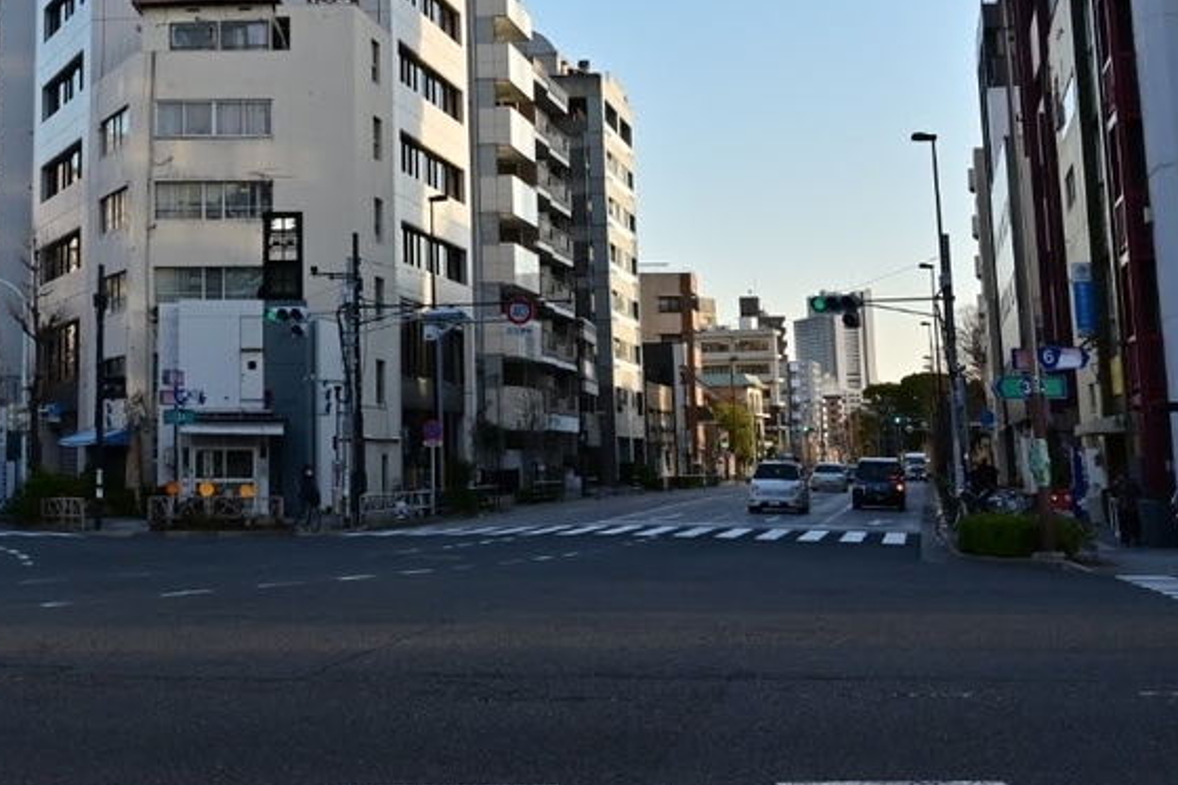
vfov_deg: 21.3
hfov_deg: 31.6
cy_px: 44
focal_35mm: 62
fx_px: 2029
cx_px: 258
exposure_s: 1/250
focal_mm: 29
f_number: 11
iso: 400
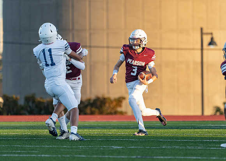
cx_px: 133
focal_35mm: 533
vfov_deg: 2.7
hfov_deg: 3.8
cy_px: 86
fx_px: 3419
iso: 1000
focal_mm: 400
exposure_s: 1/1250
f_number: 5.6
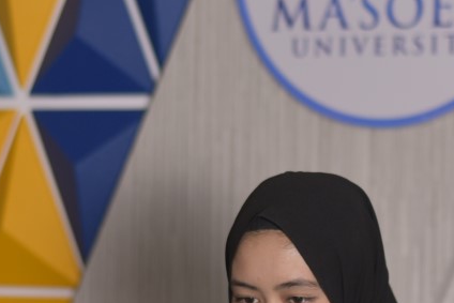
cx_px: 301
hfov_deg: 10.8
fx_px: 2409
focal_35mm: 191
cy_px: 217
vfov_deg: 7.2
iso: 200
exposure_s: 1/125
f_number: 2
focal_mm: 50
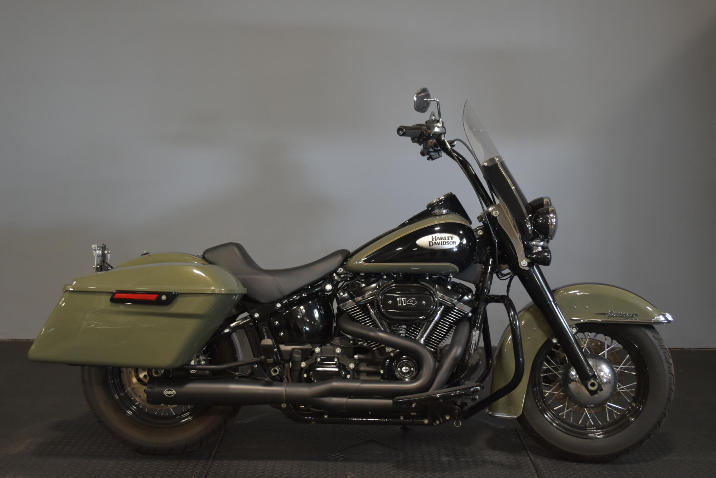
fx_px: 836
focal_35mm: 42
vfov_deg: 31.9
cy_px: 239
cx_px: 358
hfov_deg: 46.4
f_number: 4.5
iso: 1000
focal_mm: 28
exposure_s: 1/30
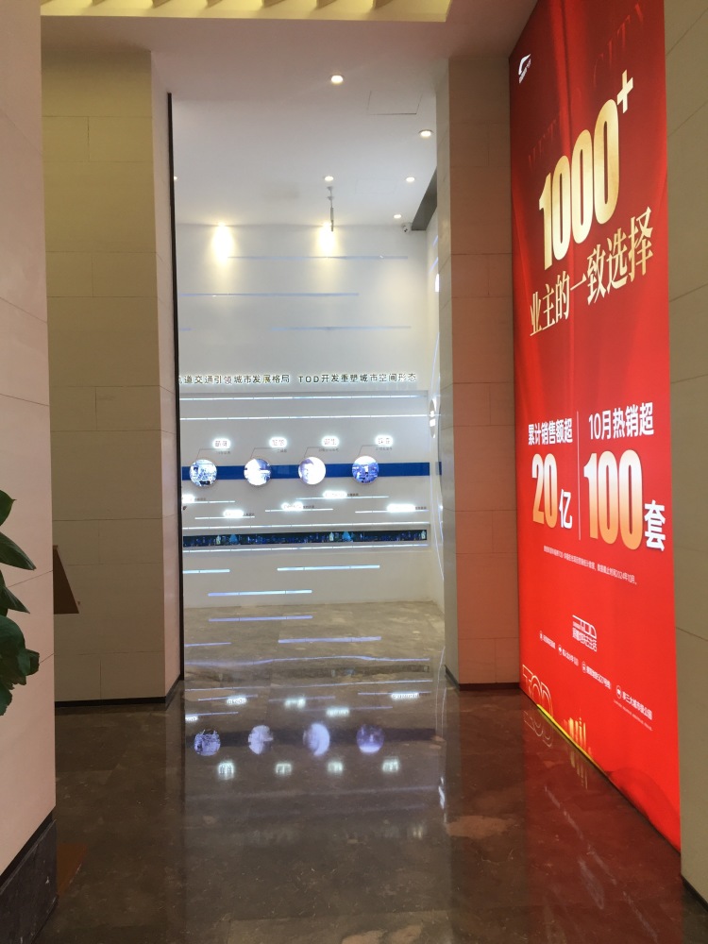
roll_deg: +3.1
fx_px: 791
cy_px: 472
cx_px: 354
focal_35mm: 29
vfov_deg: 61.7
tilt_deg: +0.0
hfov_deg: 48.2
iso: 32
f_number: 2.2
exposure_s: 1/33
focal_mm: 4.15
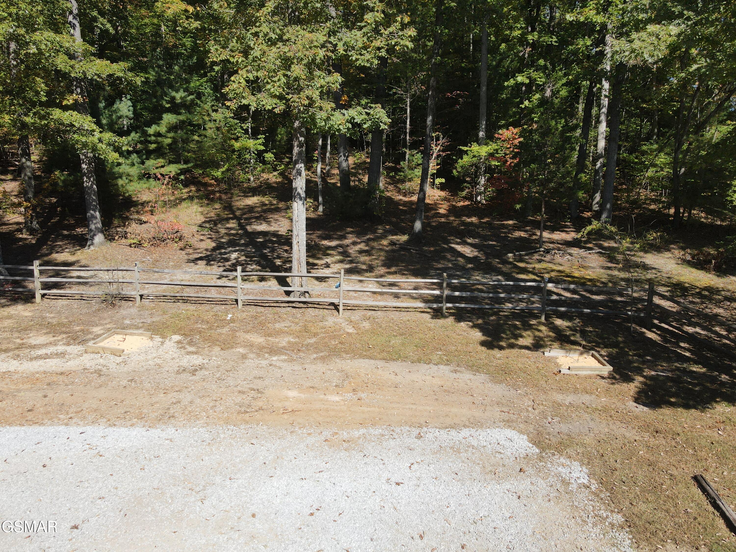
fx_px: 510
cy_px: 276
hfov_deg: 71.6
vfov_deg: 56.8
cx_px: 368
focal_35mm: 24
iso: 100
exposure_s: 1/500
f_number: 2.8
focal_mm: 4.5
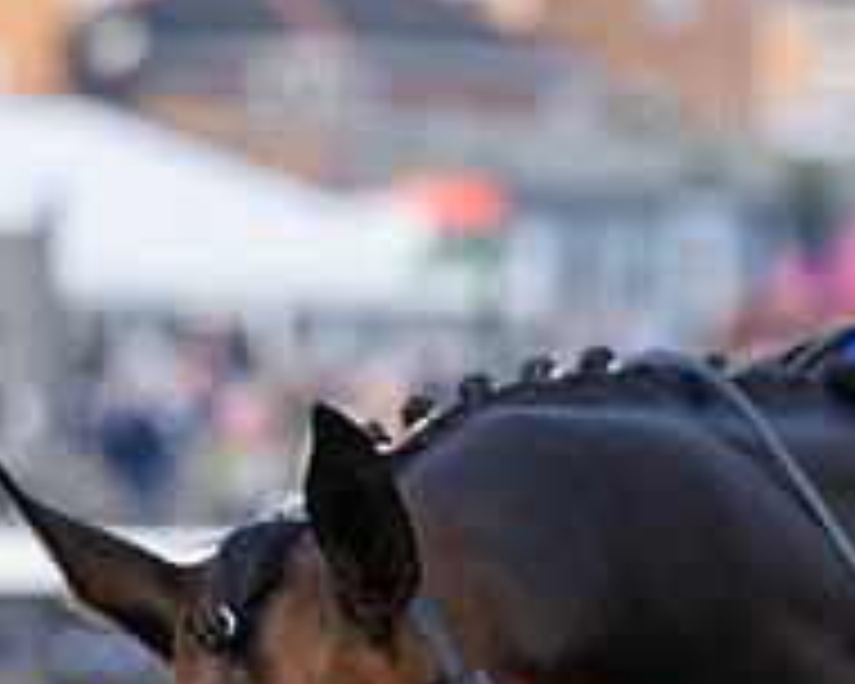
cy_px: 817
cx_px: 648
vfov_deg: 3.4
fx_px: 11590
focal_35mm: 458
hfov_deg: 4.2
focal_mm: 125
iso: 400
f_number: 4
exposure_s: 1/800
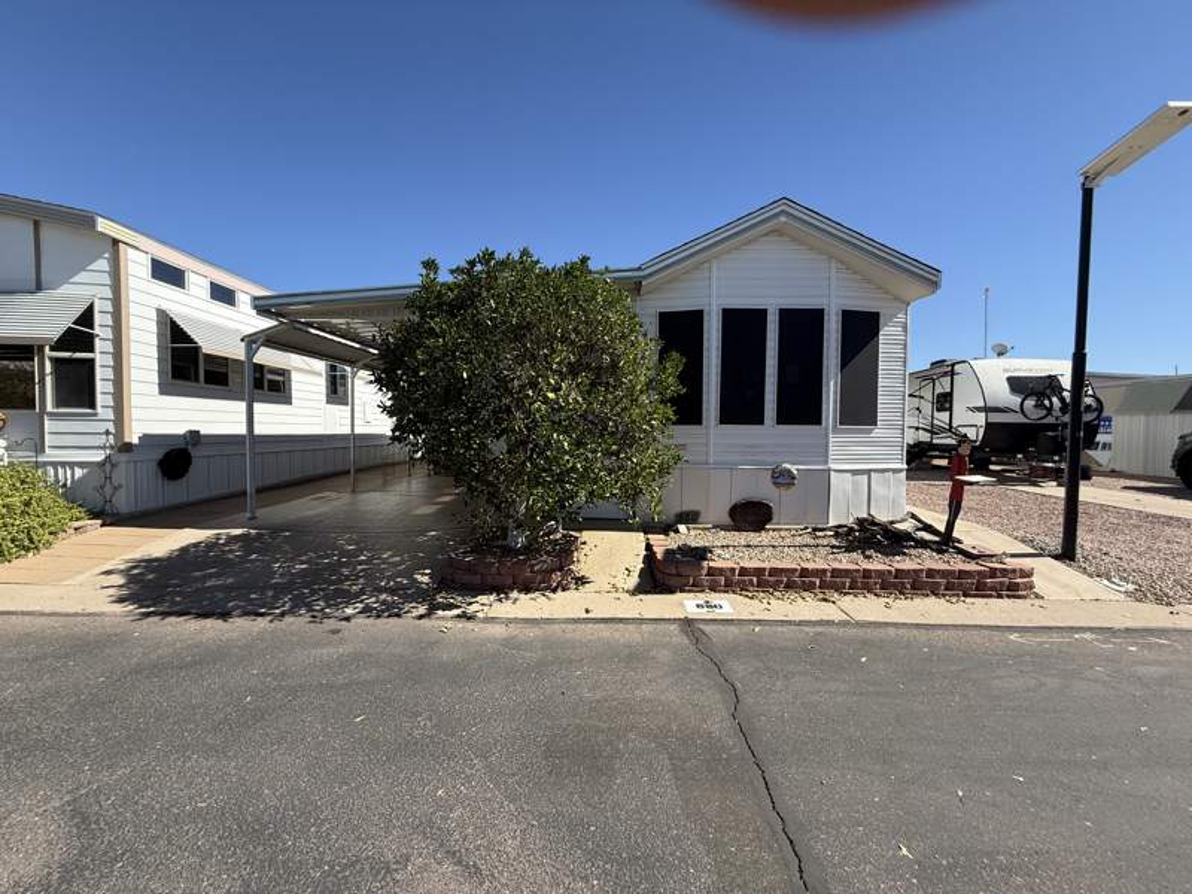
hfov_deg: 102.1
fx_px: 482
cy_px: 447
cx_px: 596
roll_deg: +0.2
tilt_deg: -1.9
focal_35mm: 14
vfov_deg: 85.7
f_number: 2.2
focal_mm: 2.22
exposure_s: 1/1901
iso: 64
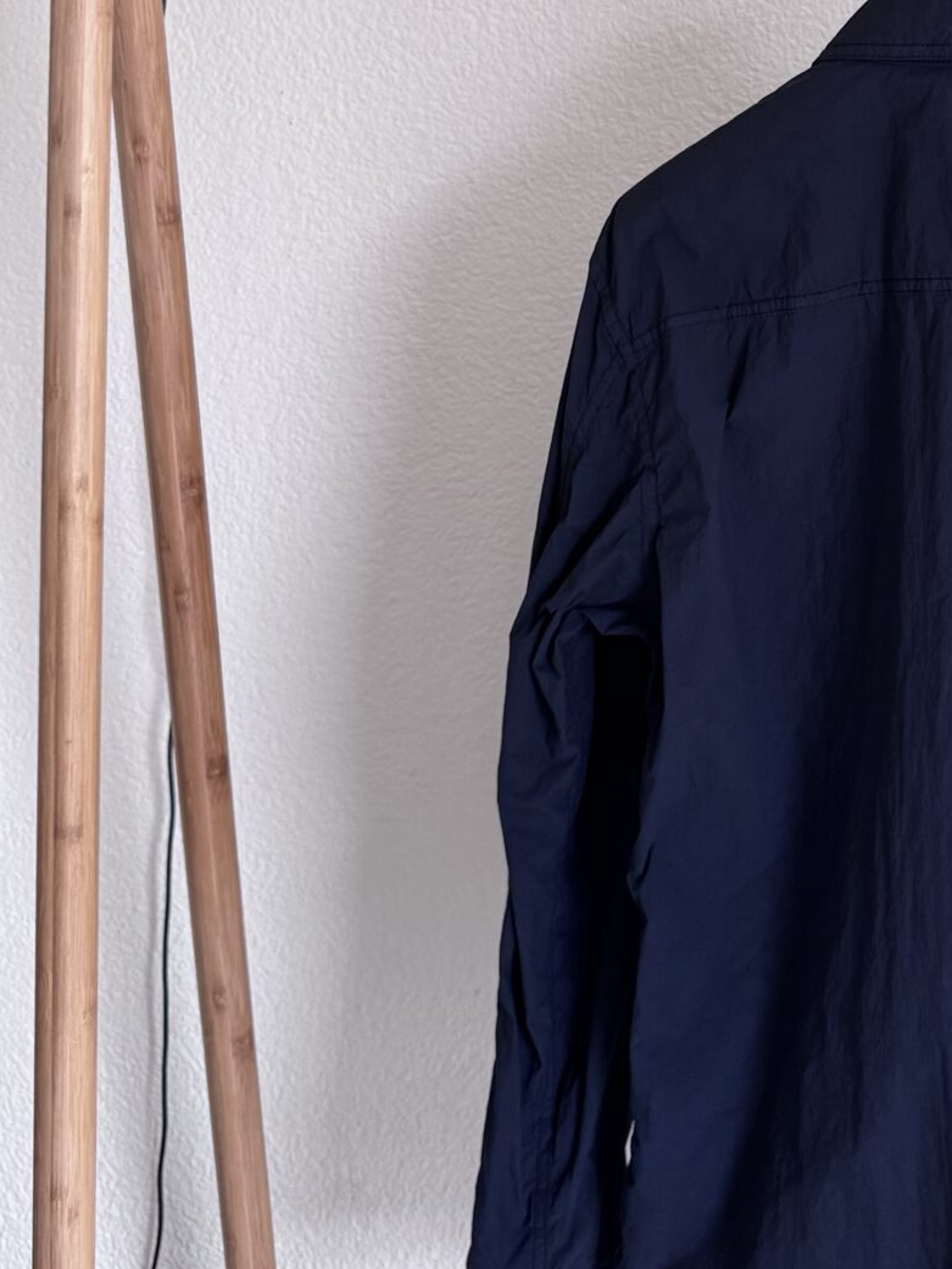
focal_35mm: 59
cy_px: 293
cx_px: 998
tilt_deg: -5.6
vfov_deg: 32.0
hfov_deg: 23.5
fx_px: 2163
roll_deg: -1.2
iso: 200
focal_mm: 6.76
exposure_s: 1/121
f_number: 1.78
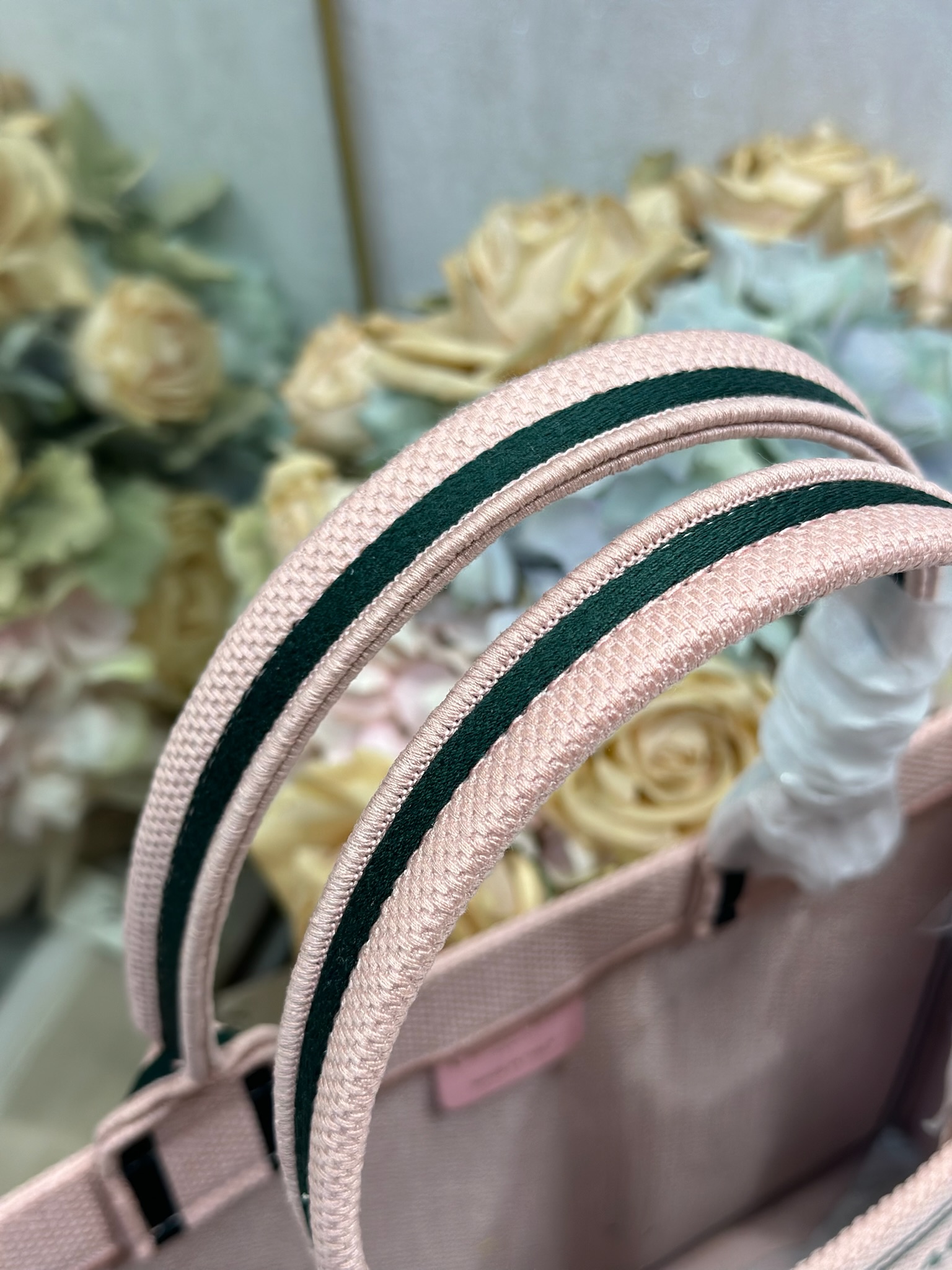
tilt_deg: -45.0
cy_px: 635
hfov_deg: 30.3
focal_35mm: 48
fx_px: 1760
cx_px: 476
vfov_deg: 39.7
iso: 80
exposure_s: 1/475
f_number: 1.78
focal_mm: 6.86
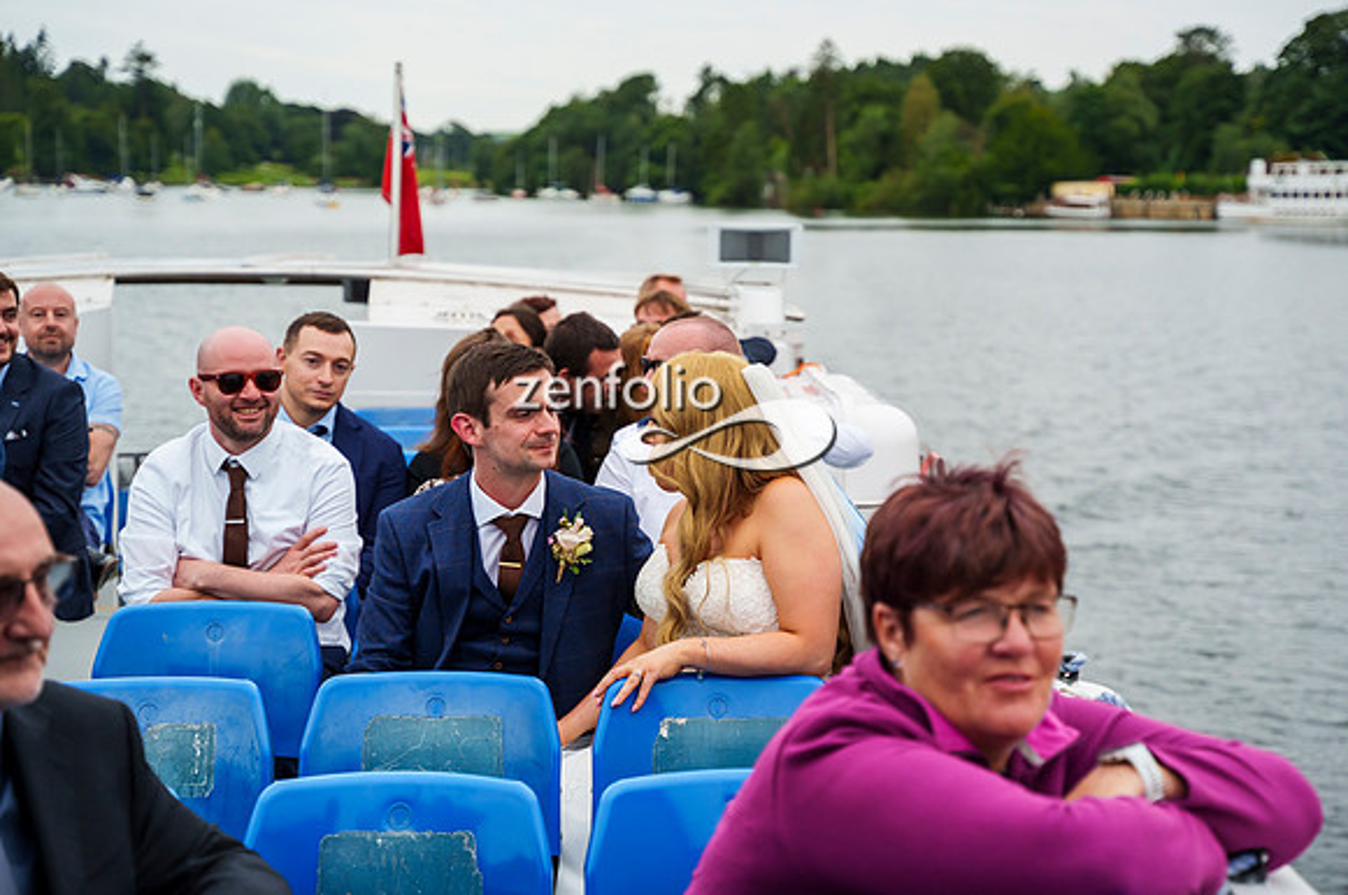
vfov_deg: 20.9
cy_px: 430
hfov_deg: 31.0
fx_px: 2430
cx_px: 702
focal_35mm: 65
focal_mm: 62
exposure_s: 1/1600
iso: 800
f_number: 3.5
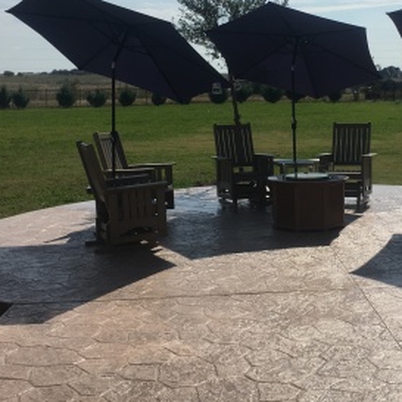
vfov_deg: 28.4
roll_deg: +0.8
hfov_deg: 28.1
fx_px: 788
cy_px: 131
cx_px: 315
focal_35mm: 60
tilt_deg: -3.3
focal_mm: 4.15
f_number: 2.2
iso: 25
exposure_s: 1/2849
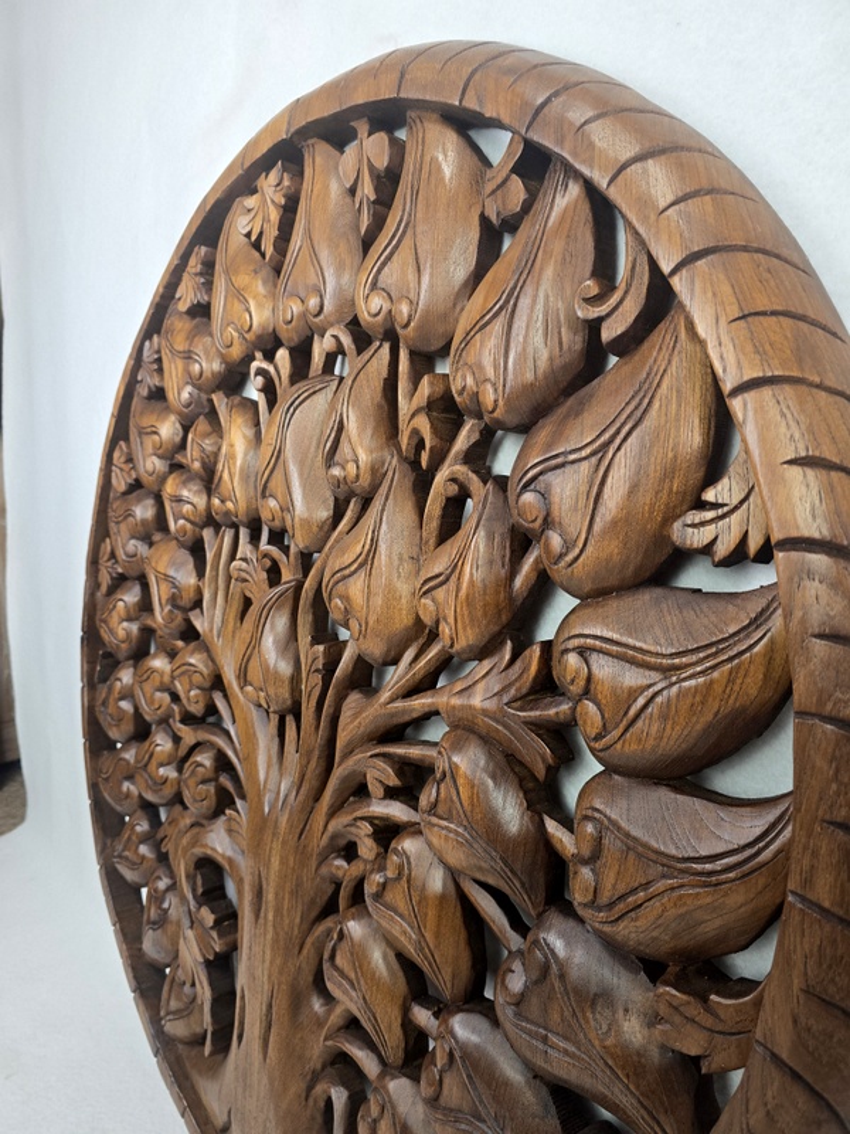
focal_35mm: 23
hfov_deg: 58.9
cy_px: 567
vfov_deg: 73.9
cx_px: 425
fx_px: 753
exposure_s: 1/100
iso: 100
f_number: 1.7
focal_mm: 6.3
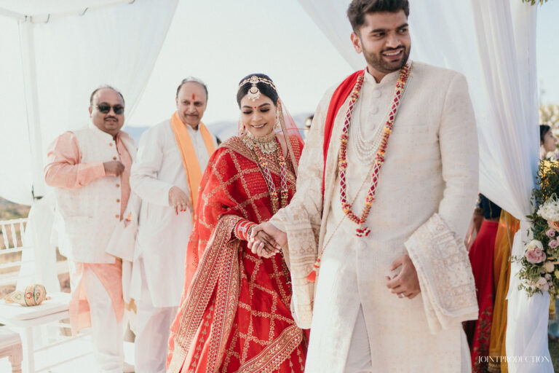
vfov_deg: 34.2
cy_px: 202
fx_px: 604
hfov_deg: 49.6
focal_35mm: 39
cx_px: 308
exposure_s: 1/1000
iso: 50
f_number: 1.4
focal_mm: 35
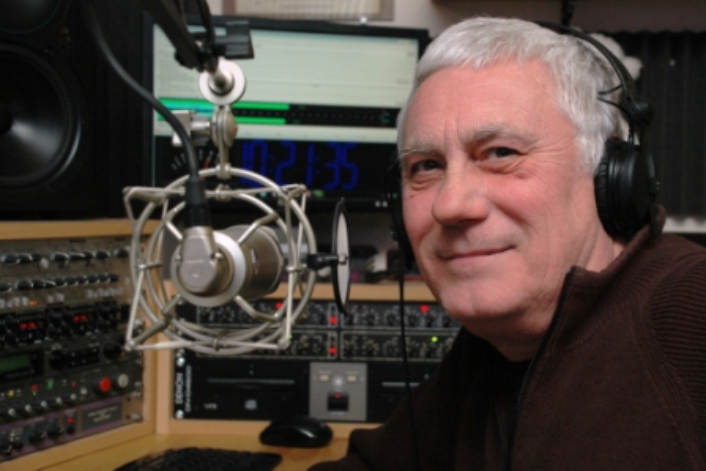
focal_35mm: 48
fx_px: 942
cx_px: 353
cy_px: 236
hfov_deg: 41.1
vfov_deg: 28.1
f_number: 5
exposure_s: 1/60
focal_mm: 32
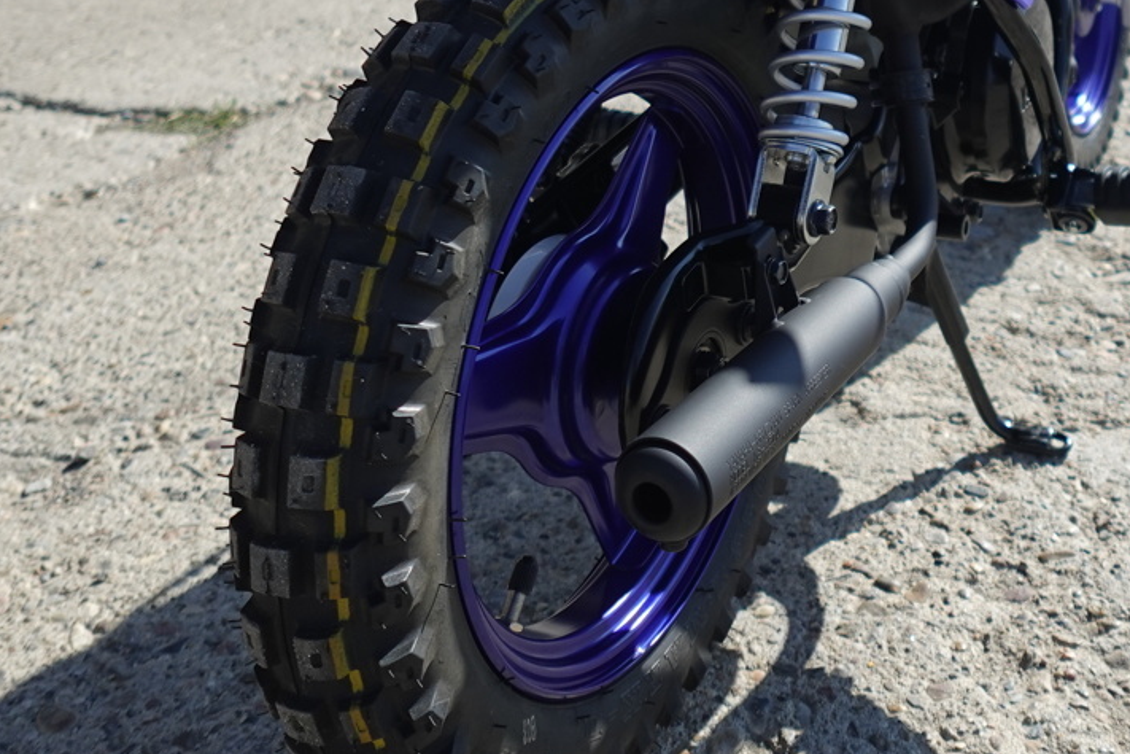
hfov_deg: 42.2
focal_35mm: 45
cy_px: 58
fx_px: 1412
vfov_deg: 28.6
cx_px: 855
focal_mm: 7.6
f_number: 2
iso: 125
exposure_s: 1/2500
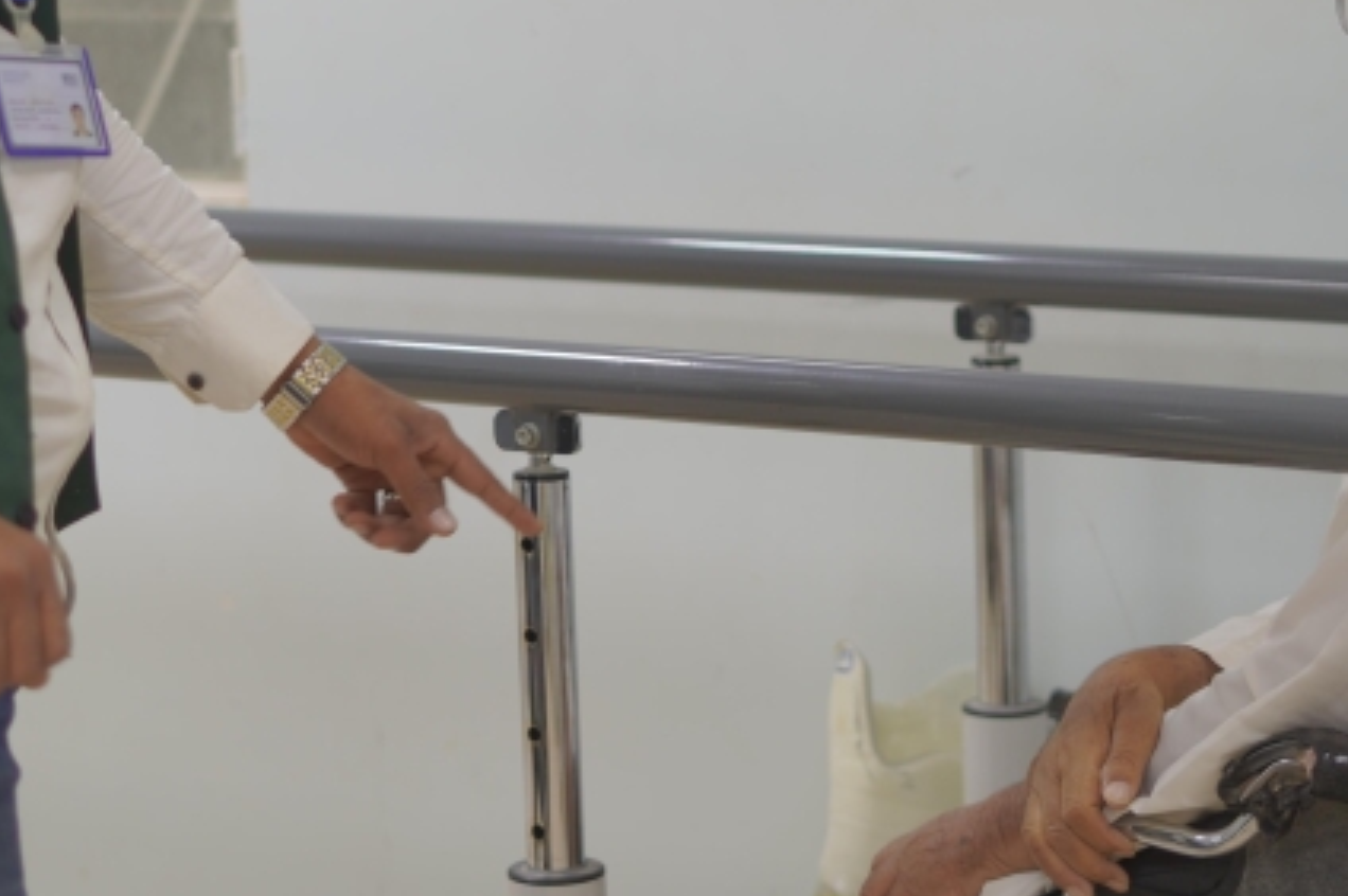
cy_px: 19
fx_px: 4415
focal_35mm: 118
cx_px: 534
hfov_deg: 17.3
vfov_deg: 11.5
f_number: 2
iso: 100
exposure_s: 1/100
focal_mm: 50
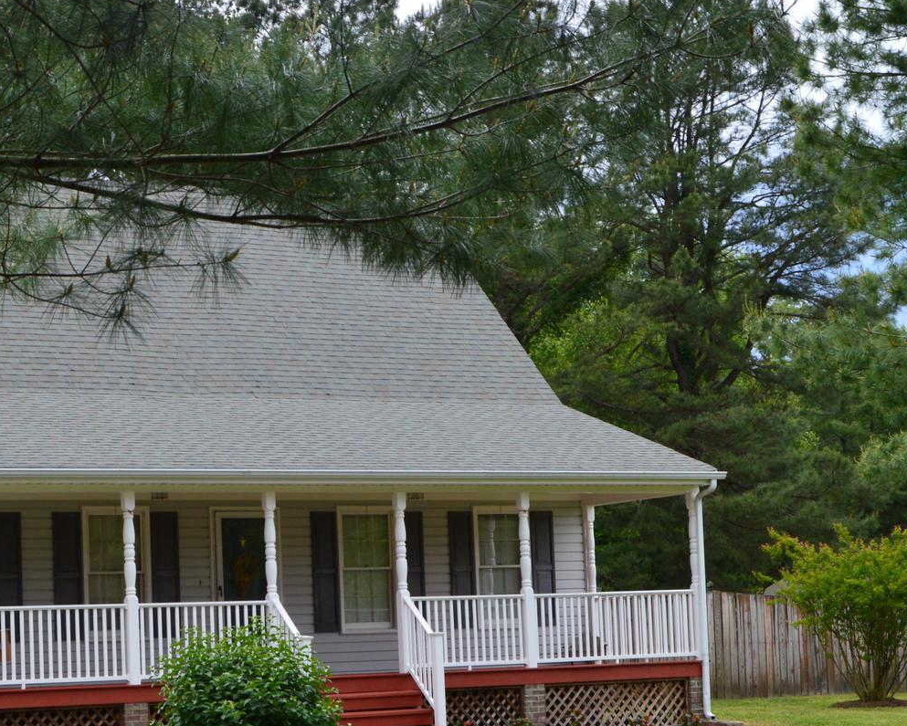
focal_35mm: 87
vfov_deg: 17.6
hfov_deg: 21.9
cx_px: 318
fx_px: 2336
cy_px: 441
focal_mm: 30
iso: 400
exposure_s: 1/250
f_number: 10
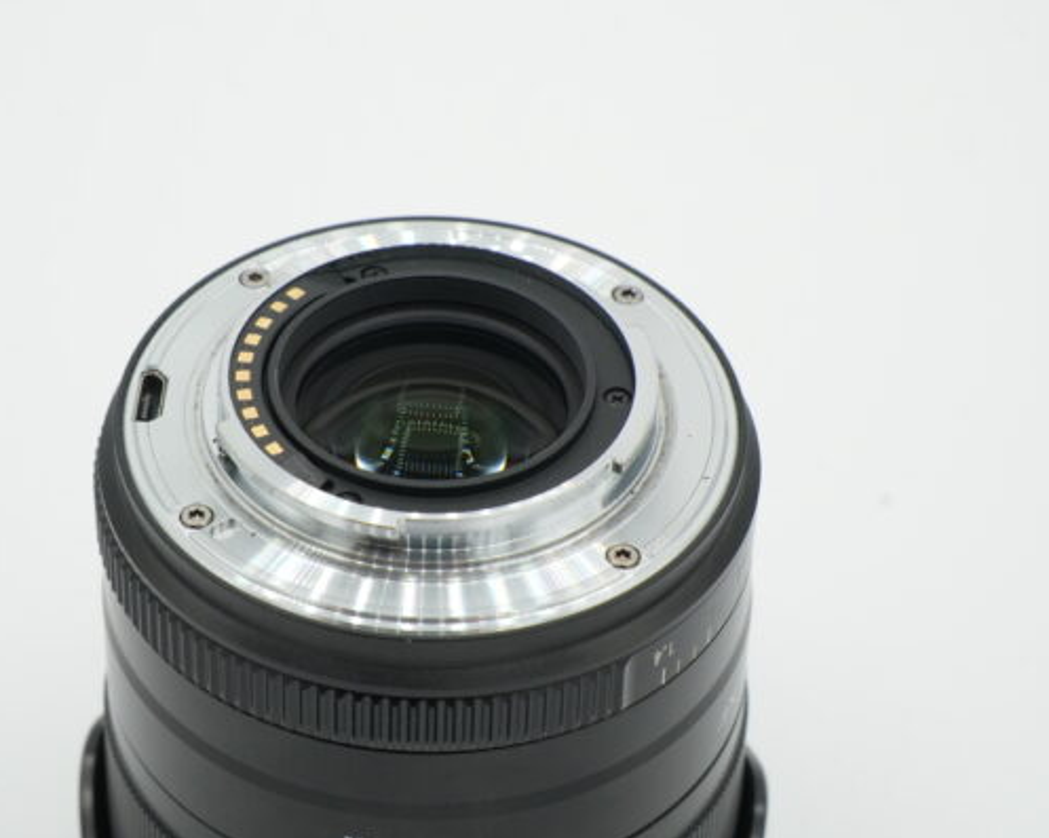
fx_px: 3692
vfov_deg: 12.9
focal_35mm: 119
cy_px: 420
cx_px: 454
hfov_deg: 16.2
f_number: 13
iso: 1000
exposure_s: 1/320
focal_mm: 70
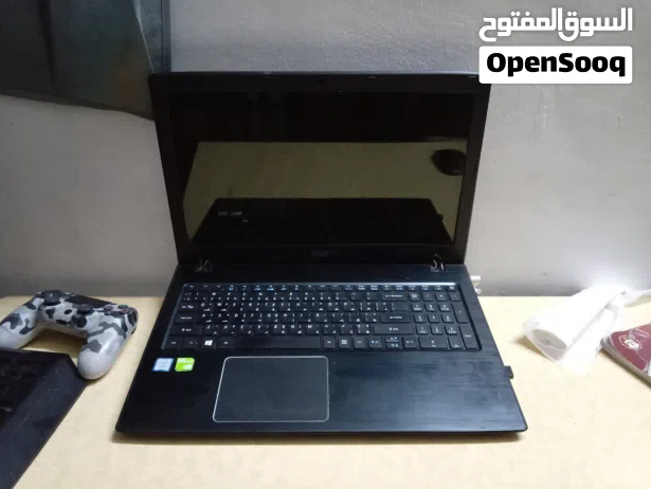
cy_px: 236
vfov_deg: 53.1
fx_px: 489
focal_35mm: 26
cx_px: 320
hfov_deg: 67.3
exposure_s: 1/100
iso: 2591
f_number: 1.8
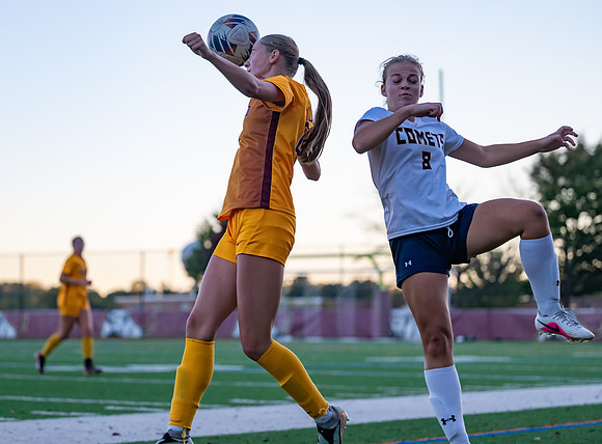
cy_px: 206
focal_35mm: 111
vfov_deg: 13.2
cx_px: 215
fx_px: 1914
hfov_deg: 17.8
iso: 800
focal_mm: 89
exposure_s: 1/2000
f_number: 2.8
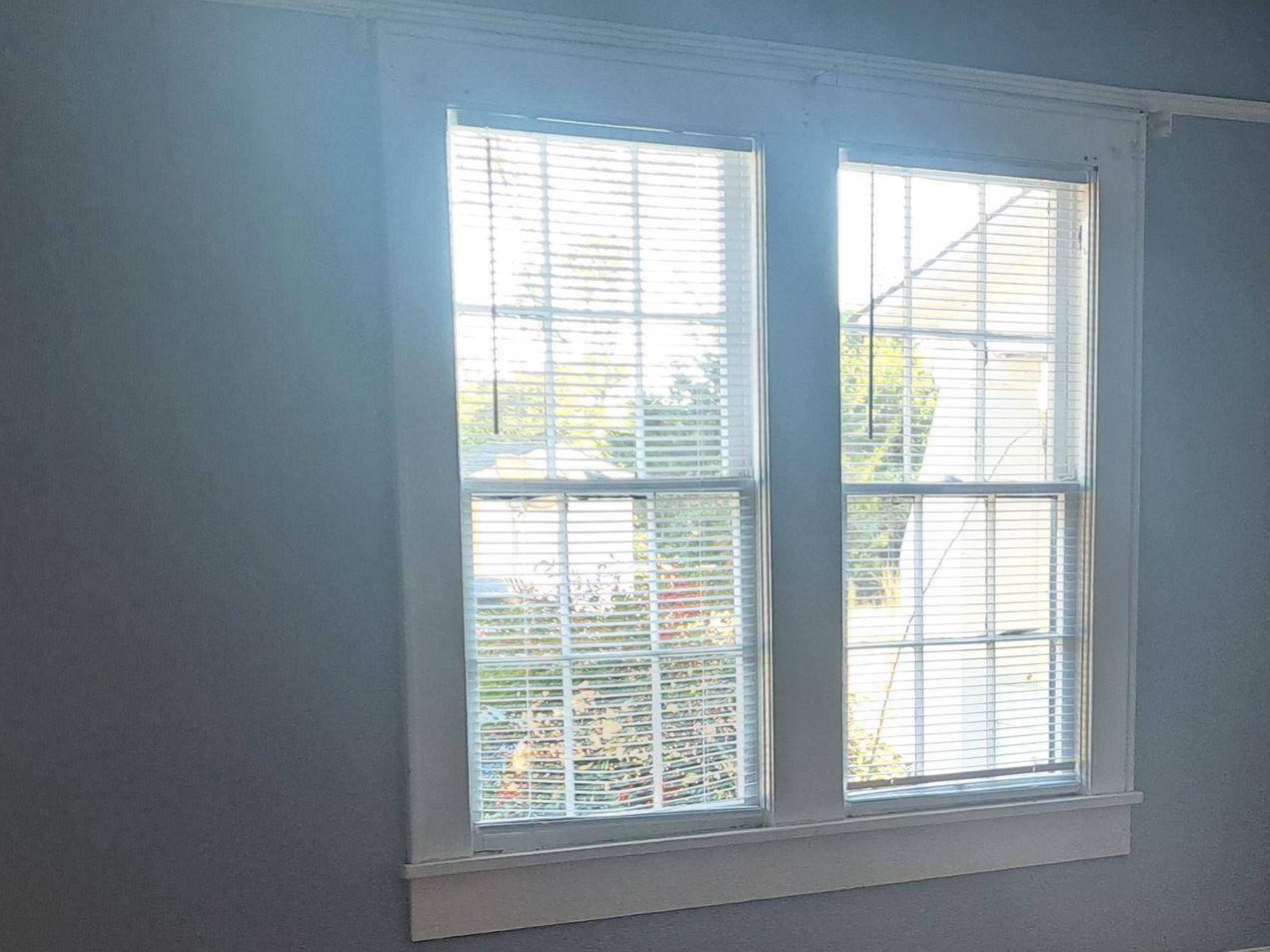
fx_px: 2128
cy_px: 809
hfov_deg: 32.4
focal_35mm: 58
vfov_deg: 24.7
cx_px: 999
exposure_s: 1/60
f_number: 1.8
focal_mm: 5.23
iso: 125
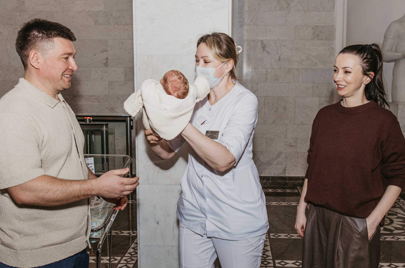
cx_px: 219
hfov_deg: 48.5
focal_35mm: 40
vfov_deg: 33.3
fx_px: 449
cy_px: 129
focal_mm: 27
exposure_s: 1/160
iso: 500
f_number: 4.5
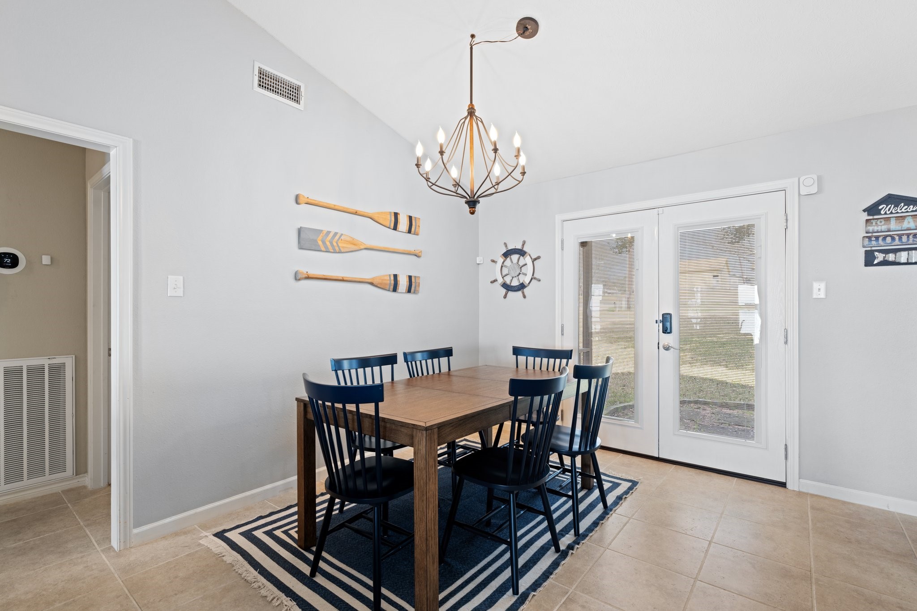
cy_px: 306
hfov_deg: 96.7
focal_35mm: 16
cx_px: 458
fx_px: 407
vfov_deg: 73.7
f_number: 8
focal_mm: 16
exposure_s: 1.3
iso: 100
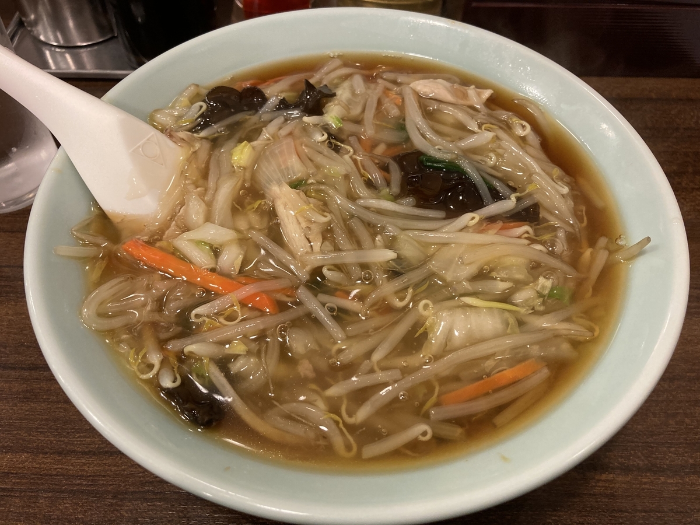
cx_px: 350
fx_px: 566
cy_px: 262
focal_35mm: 28
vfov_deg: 49.7
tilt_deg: -53.4
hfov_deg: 63.4
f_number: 1.8
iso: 160
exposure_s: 1/50
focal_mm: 3.99
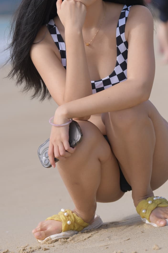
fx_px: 1330
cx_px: 120
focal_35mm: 190
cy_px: 74
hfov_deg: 7.2
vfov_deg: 10.8
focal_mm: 112
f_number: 4
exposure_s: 1/2000
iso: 180
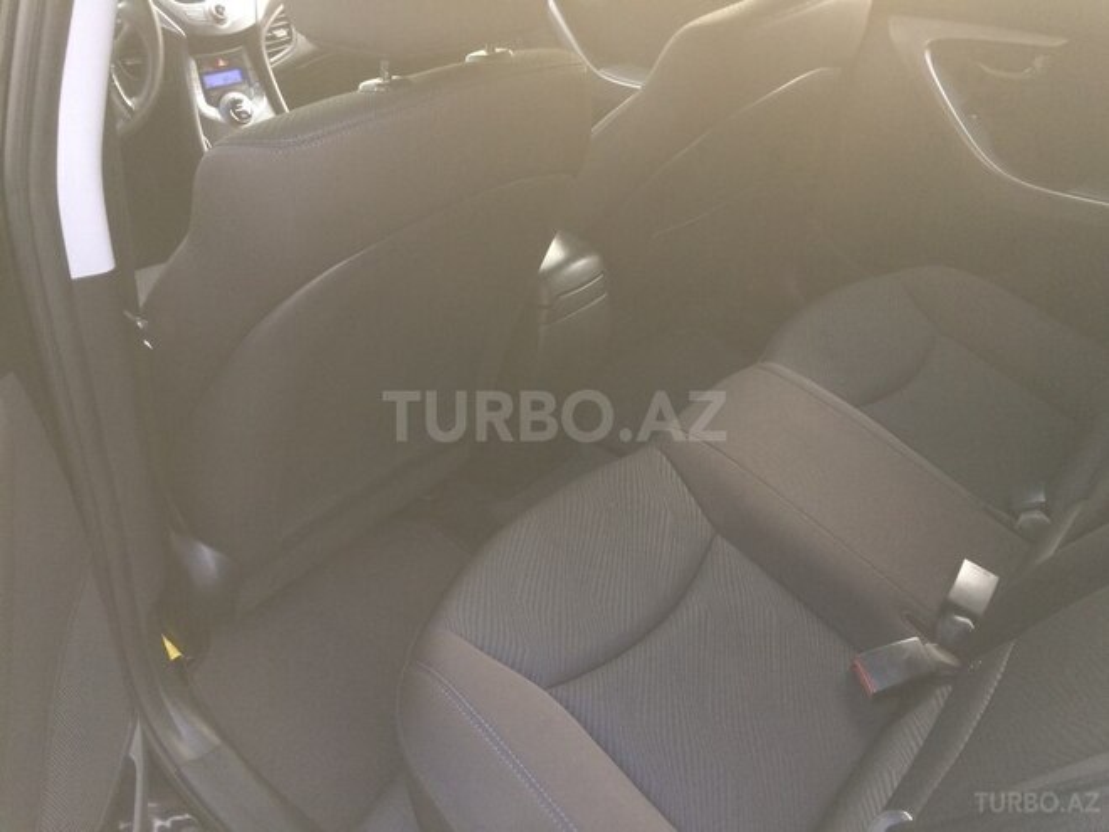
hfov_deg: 61.7
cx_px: 554
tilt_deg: -35.5
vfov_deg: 48.2
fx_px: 929
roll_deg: -0.6
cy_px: 416
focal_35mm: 29
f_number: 2.2
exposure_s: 1/33
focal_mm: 4.15
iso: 160
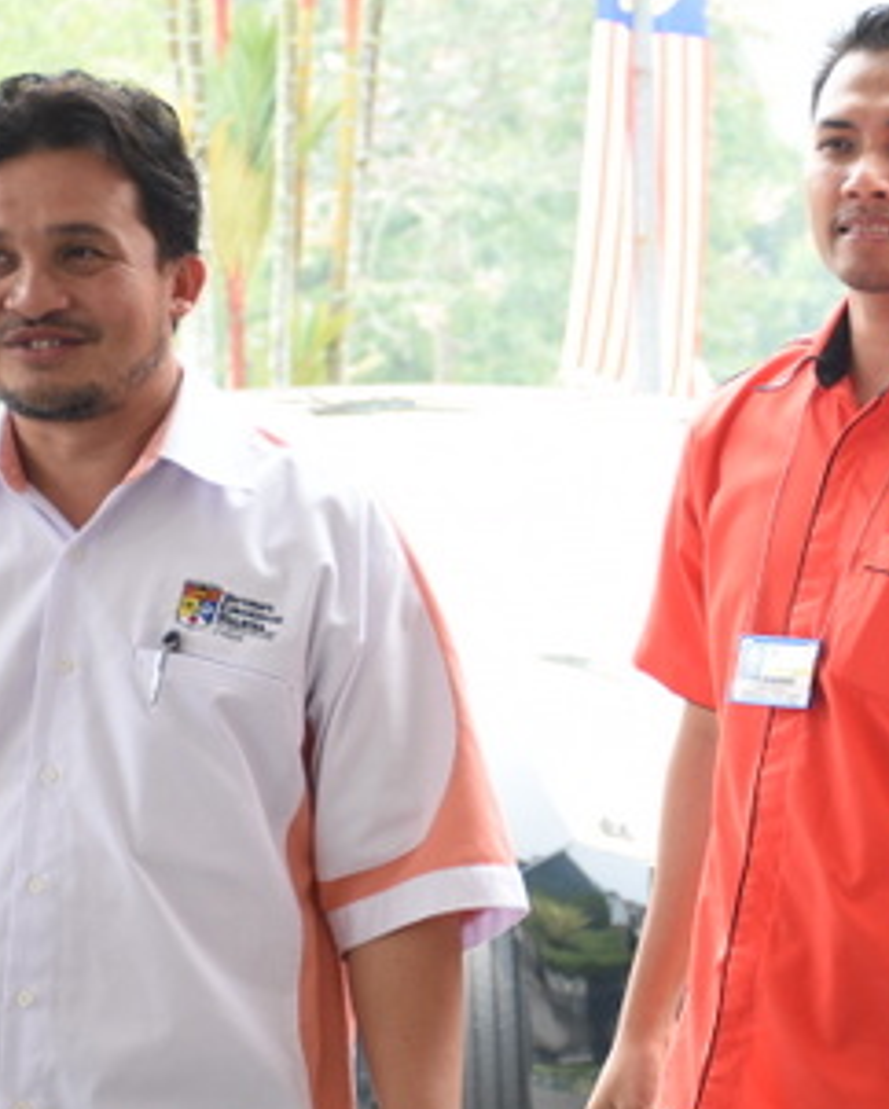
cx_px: 827
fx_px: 5881
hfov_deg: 8.6
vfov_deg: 10.8
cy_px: 507
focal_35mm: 179
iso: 320
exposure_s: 1/160
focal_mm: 60
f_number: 5
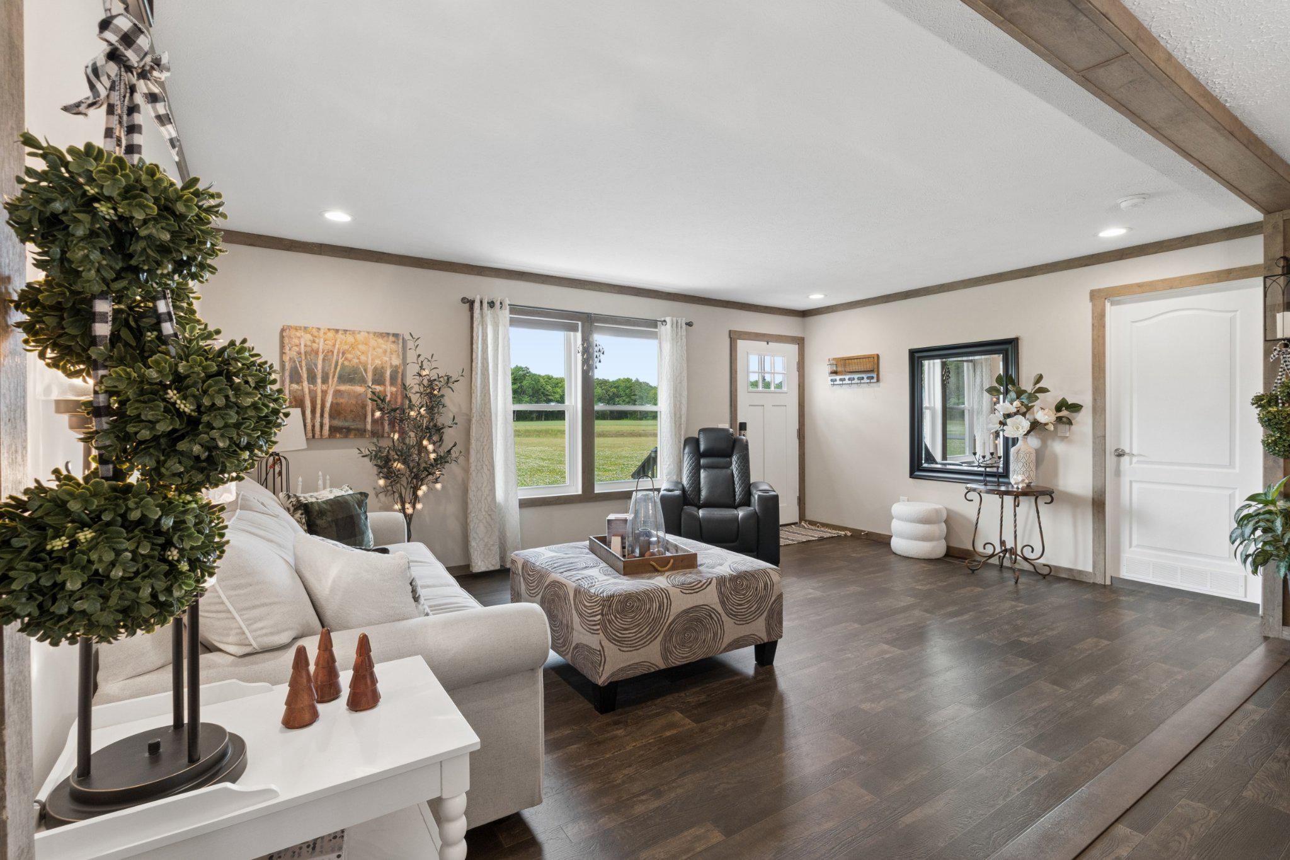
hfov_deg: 95.0
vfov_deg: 72.0
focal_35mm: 16
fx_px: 591
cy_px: 430
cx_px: 645
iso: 400
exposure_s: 1/20
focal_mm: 11
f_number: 8
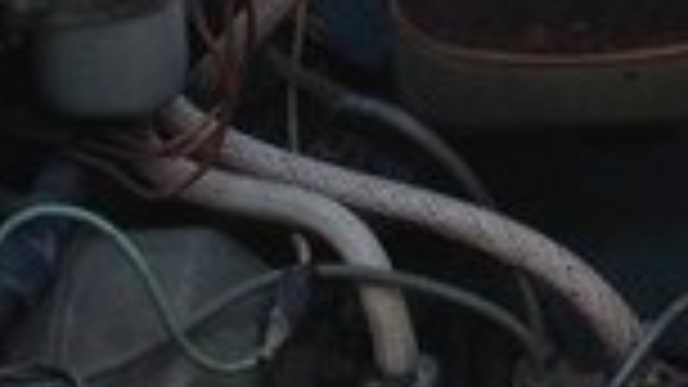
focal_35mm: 155
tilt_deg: -37.9
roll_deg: +4.2
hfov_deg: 13.7
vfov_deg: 7.6
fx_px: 2827
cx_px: 661
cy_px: -236
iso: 50
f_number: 2.4
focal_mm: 4.12
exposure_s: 1/294
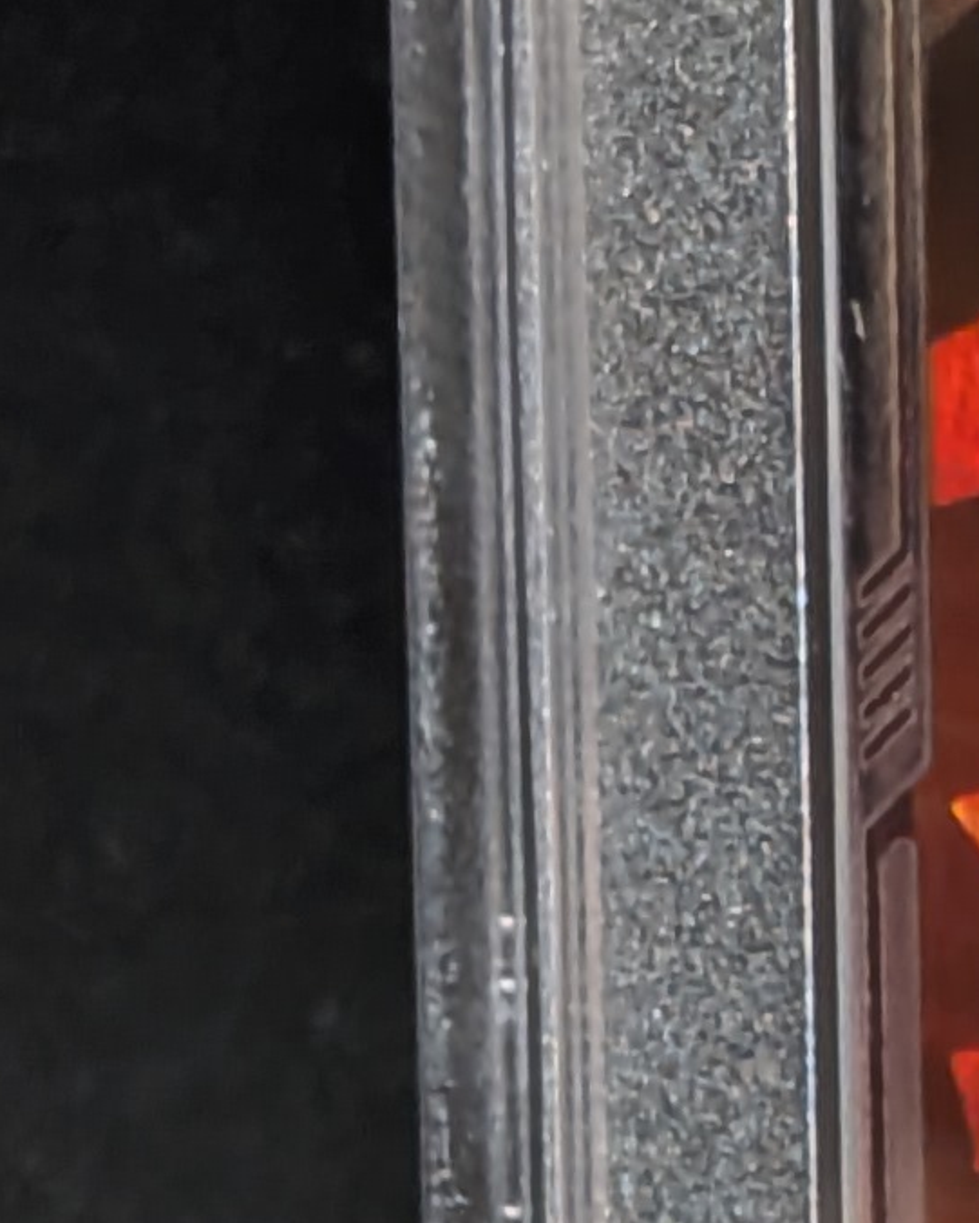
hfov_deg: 5.3
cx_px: 2155
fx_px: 10247
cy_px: 1303
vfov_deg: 6.8
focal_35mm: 283
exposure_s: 1/30
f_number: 1.7
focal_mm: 4.53
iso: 52
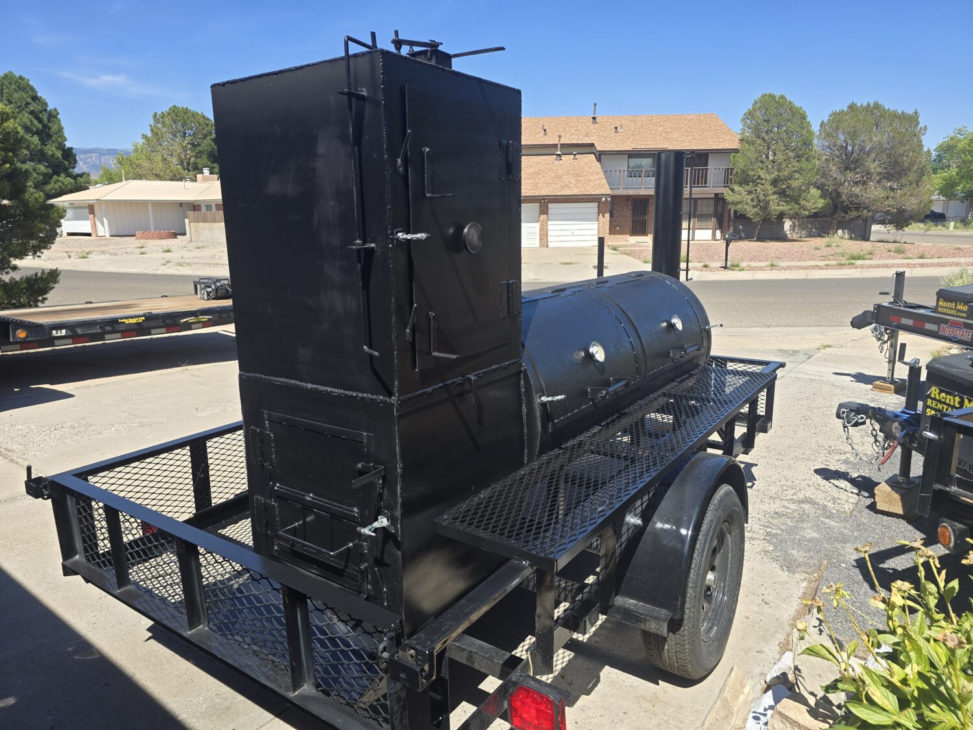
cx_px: 486
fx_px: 646
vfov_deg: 58.9
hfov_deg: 73.9
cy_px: 365
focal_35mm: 23
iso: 12
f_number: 1.7
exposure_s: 1/379
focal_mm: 6.3
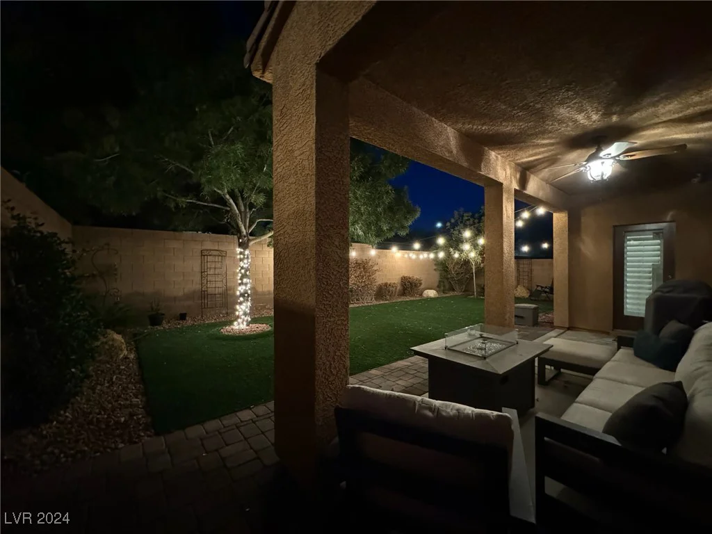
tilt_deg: -0.9
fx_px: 288
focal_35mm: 14
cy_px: 267
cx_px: 356
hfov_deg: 102.1
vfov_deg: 85.7
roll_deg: +0.2
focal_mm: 2.22
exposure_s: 1/24
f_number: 2.2
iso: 2500
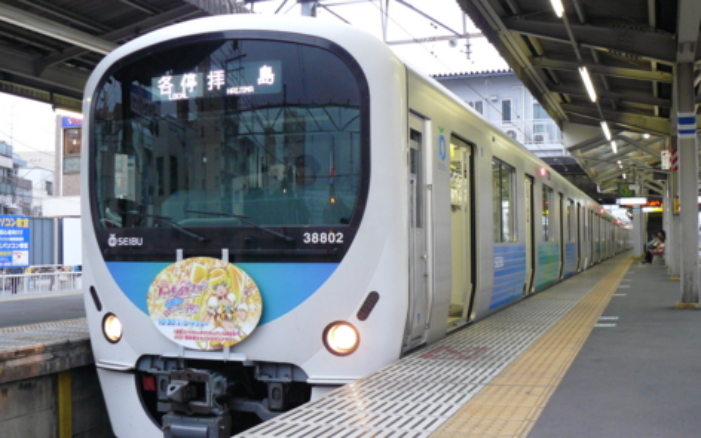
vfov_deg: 30.5
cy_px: 223
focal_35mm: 42
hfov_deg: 47.2
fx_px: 802
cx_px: 352
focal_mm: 6
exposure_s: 1/30
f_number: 2.8
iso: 200
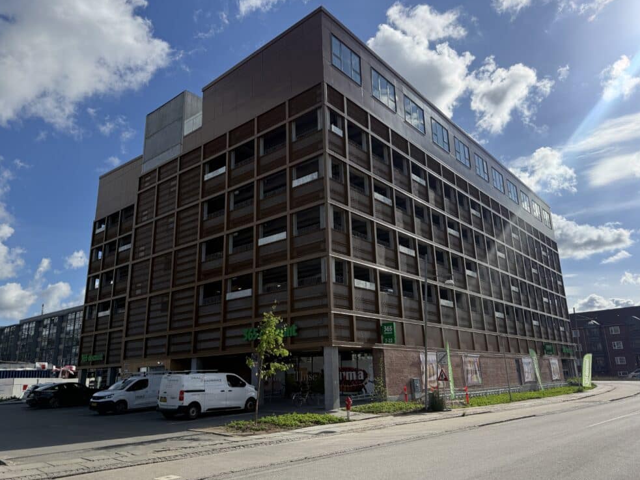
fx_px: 462
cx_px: 323
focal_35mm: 25
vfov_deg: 54.9
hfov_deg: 69.4
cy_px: 238
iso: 100
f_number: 1.78
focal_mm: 6.76
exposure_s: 1/8130
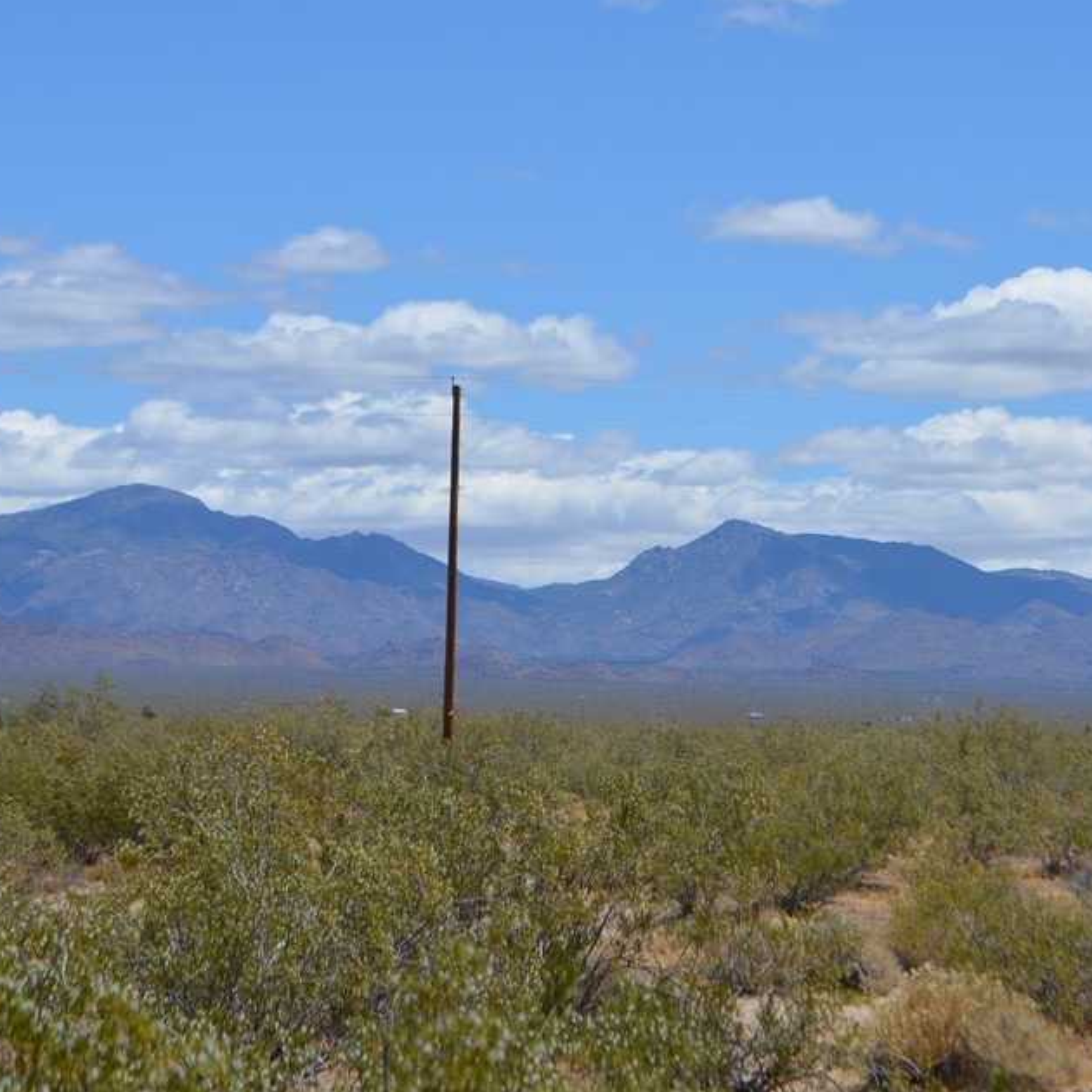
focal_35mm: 121
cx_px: 803
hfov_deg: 14.4
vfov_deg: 14.4
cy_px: 503
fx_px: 4309
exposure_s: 1/320
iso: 100
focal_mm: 55
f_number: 9
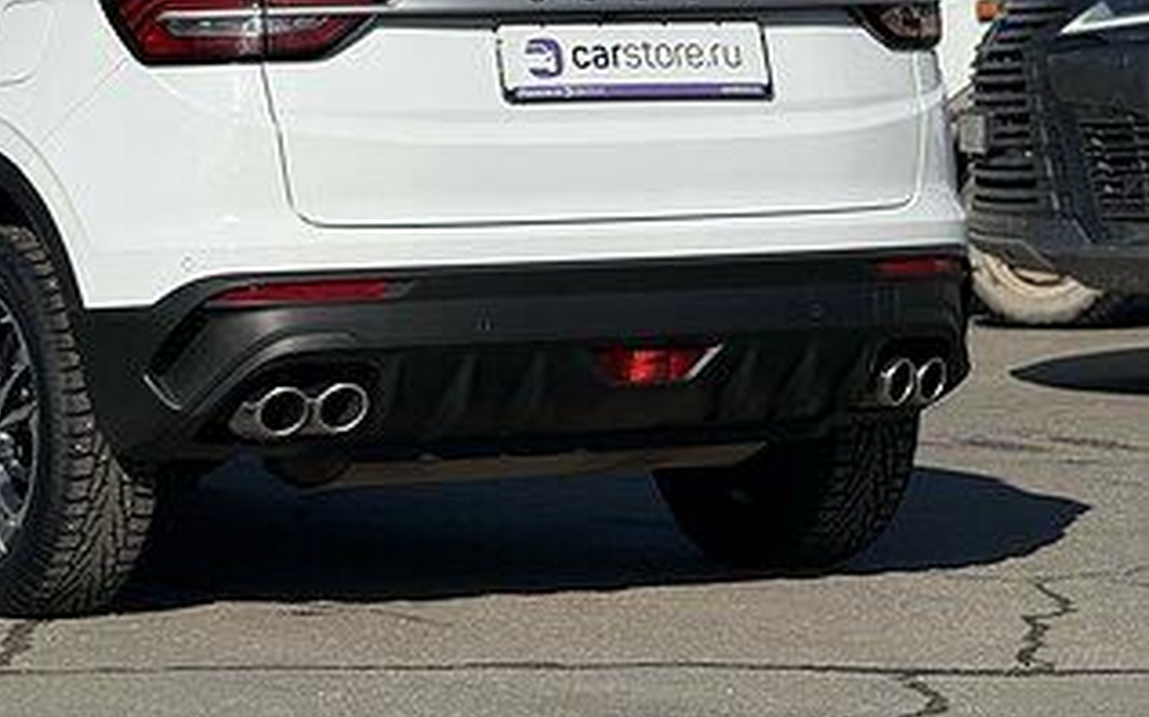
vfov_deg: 6.0
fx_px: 6888
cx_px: 159
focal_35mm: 220
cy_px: 203
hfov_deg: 9.5
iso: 50
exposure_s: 1/3344
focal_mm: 15.66
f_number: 2.8
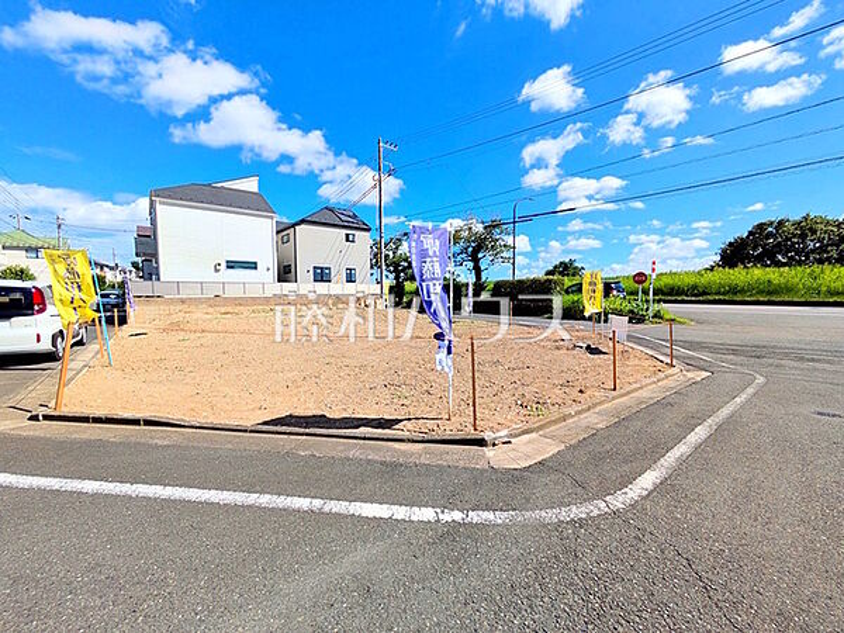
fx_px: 341
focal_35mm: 14
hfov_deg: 102.1
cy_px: 316
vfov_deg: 85.7
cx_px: 422
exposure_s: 1/2137
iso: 46
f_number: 2.2
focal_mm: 1.83
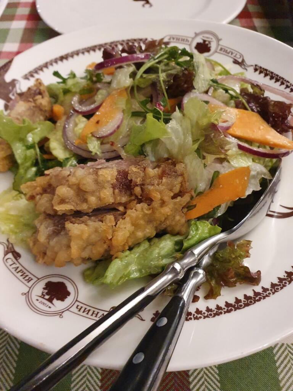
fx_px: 293
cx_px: 146
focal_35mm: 26
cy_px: 196
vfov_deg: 67.3
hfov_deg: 53.1
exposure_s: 1/50
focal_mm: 4.32
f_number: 2.4
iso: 1000
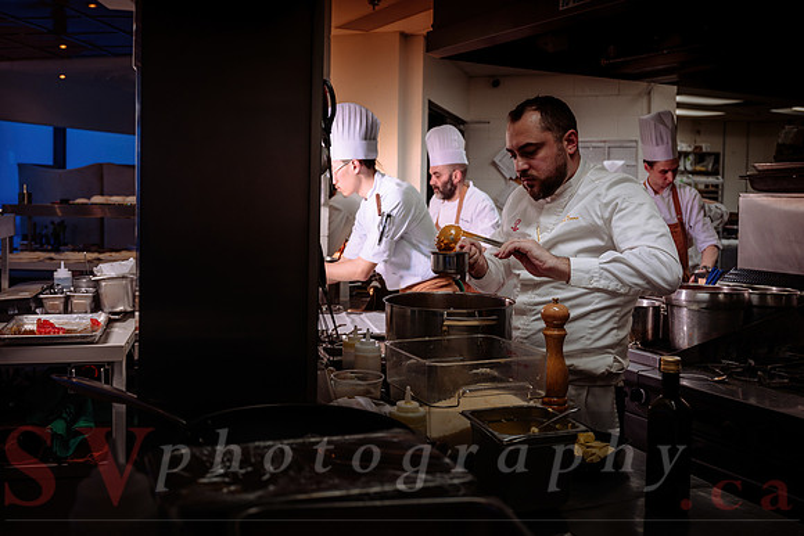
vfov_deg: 36.7
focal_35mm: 36
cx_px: 340
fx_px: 806
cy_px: 224
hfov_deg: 52.8
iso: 100
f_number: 4
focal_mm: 31
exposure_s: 1/100
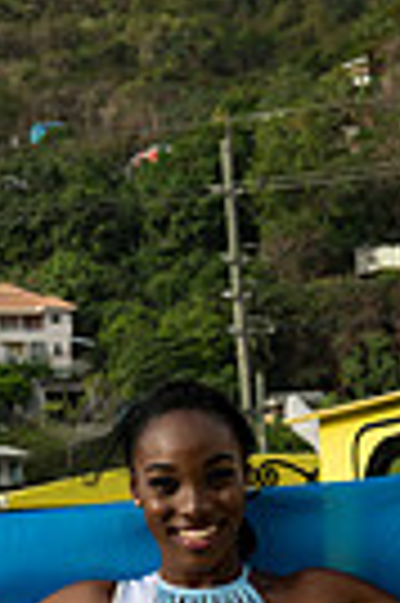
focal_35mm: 161
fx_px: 2690
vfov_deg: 12.3
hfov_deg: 8.5
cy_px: 810
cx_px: 126
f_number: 6.3
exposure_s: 1/160
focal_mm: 48
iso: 80
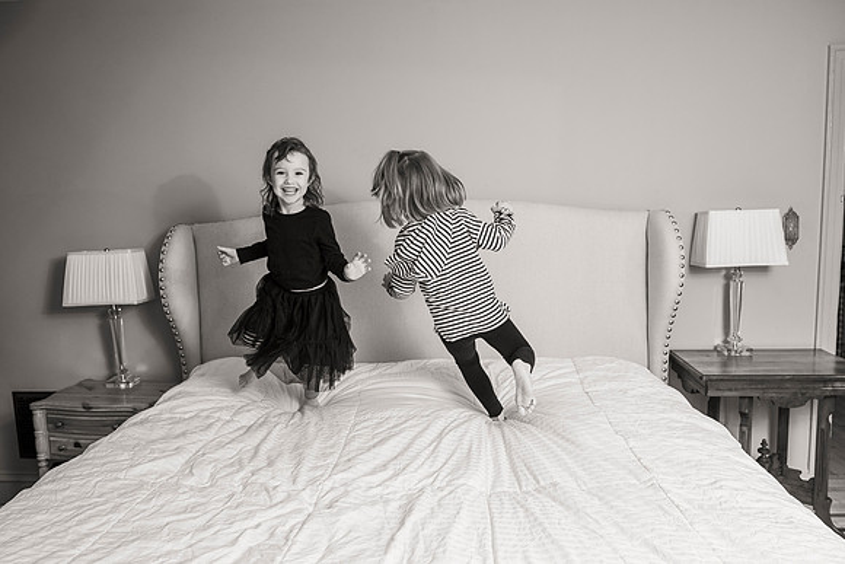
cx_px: 414
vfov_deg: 45.5
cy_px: 281
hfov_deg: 64.3
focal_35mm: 29
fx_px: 673
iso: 400
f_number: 5.6
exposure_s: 1/200
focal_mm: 27
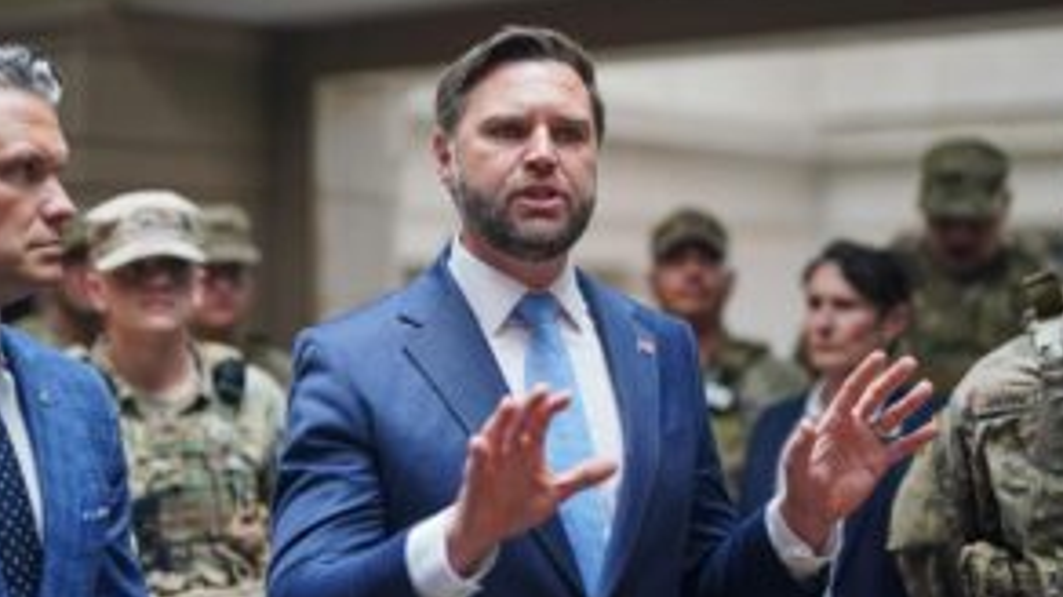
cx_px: 535
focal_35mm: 70
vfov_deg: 17.2
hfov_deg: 30.2
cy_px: 273
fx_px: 1972
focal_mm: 50
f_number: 1.4
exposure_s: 1/800
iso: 500
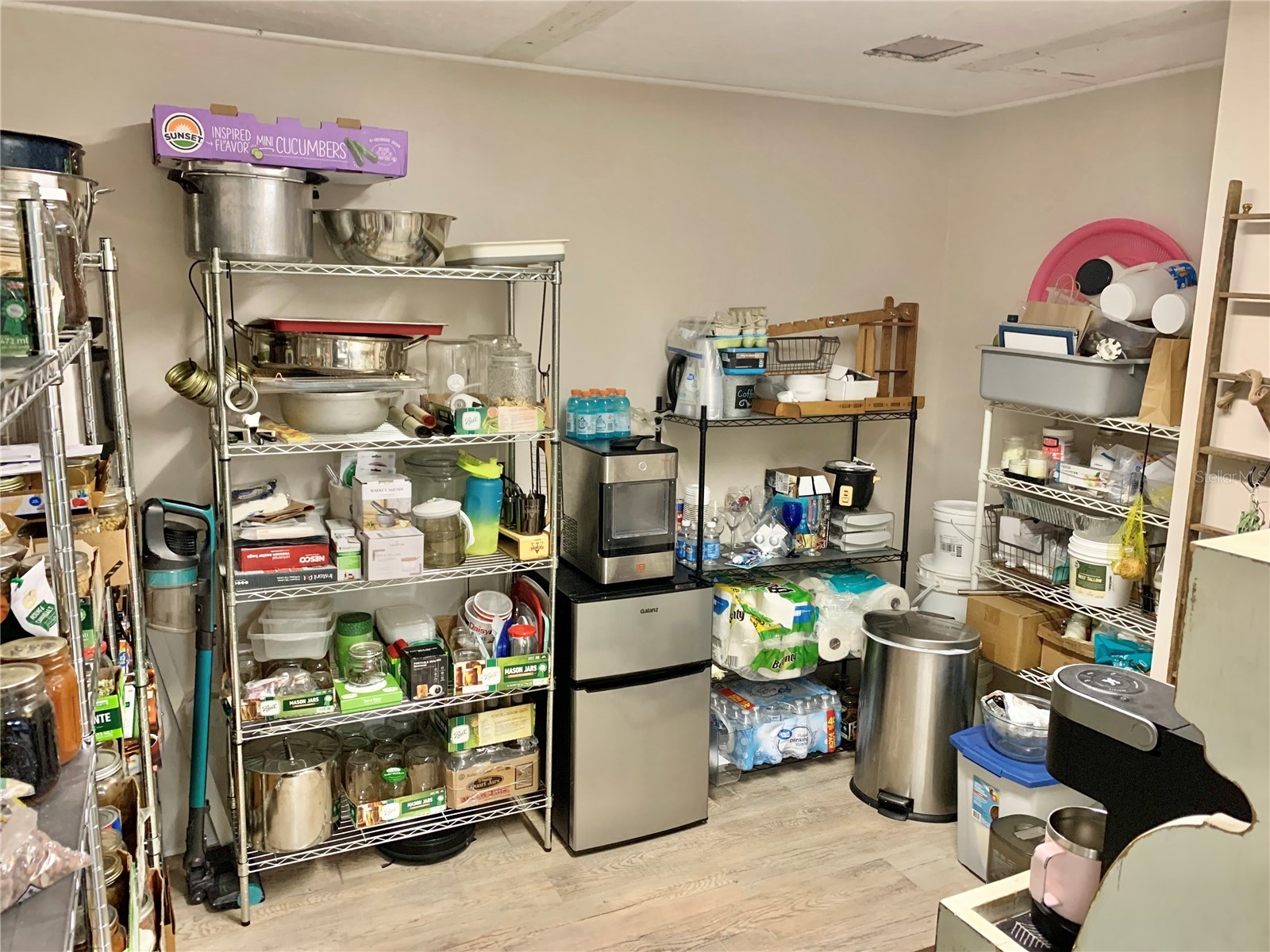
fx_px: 954
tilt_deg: -10.7
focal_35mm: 26
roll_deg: -1.4
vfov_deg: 53.1
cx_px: 635
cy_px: 476
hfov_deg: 67.3
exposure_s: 1/40
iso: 320
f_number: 1.8
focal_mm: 4.25
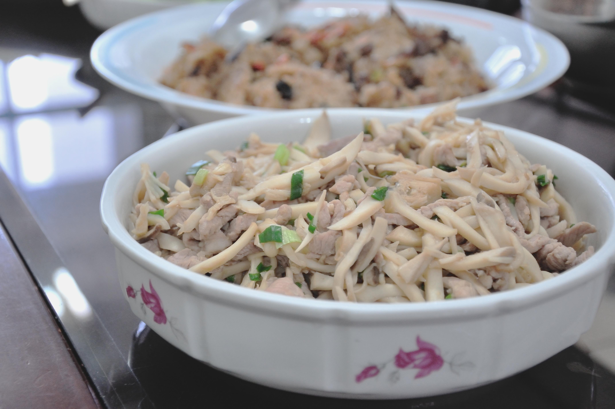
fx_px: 1152
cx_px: 308
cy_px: 204
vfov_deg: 20.1
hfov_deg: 29.9
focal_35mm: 68
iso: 1250
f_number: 4.8
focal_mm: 45
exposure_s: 1/40
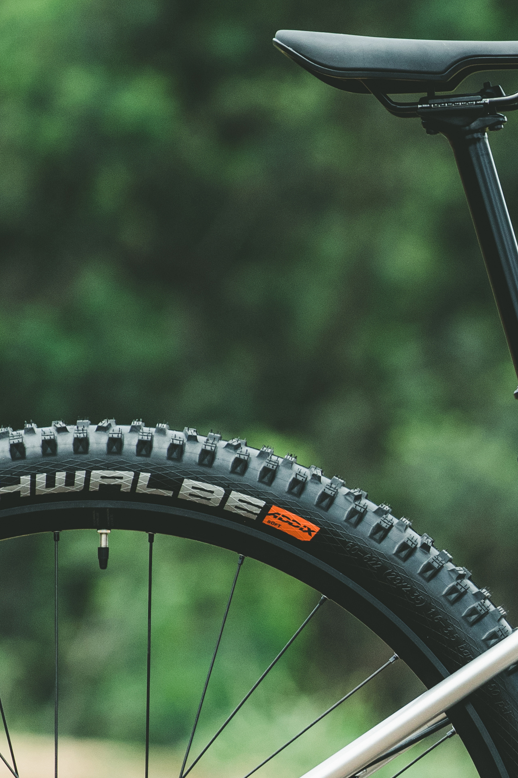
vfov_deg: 2.8
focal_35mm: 748
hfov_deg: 1.8
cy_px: 729
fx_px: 16143
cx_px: 902
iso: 320
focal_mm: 175
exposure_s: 1/1000
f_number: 4
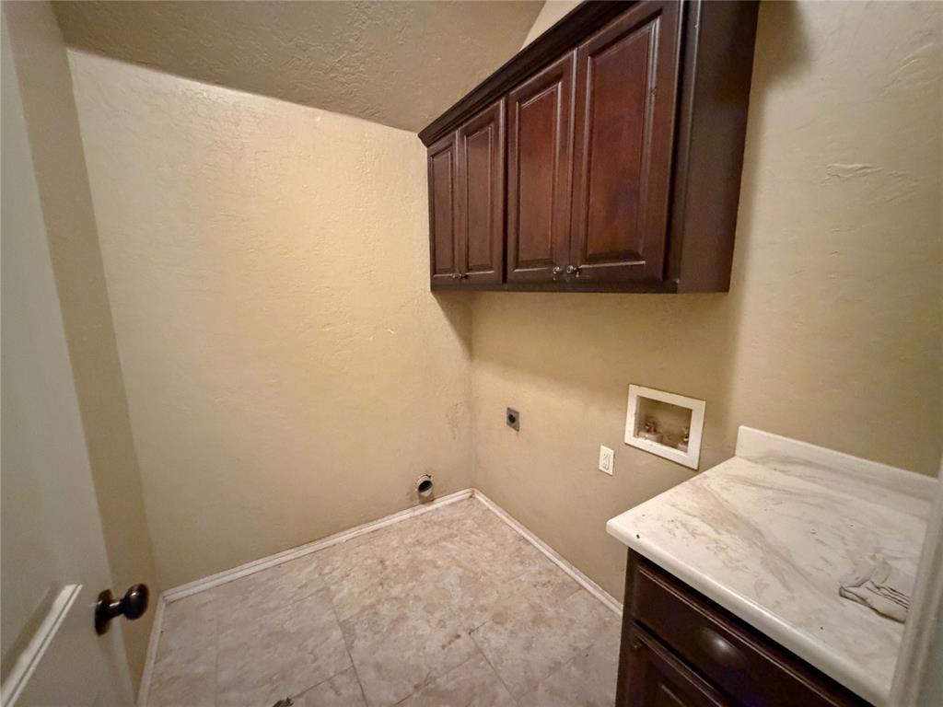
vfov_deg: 85.7
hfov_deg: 102.1
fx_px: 381
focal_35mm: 14
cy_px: 354
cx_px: 472
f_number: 2.2
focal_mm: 2.22
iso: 1250
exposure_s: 1/40
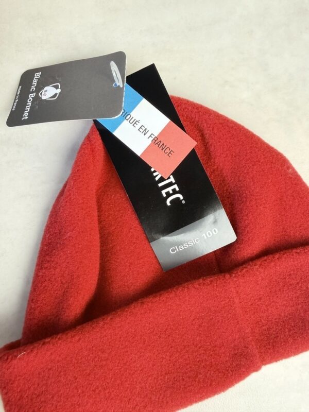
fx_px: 286
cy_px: 206
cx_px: 154
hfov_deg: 56.8
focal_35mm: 24
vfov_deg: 71.6
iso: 250
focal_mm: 2.22
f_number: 2.2
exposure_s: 1/50
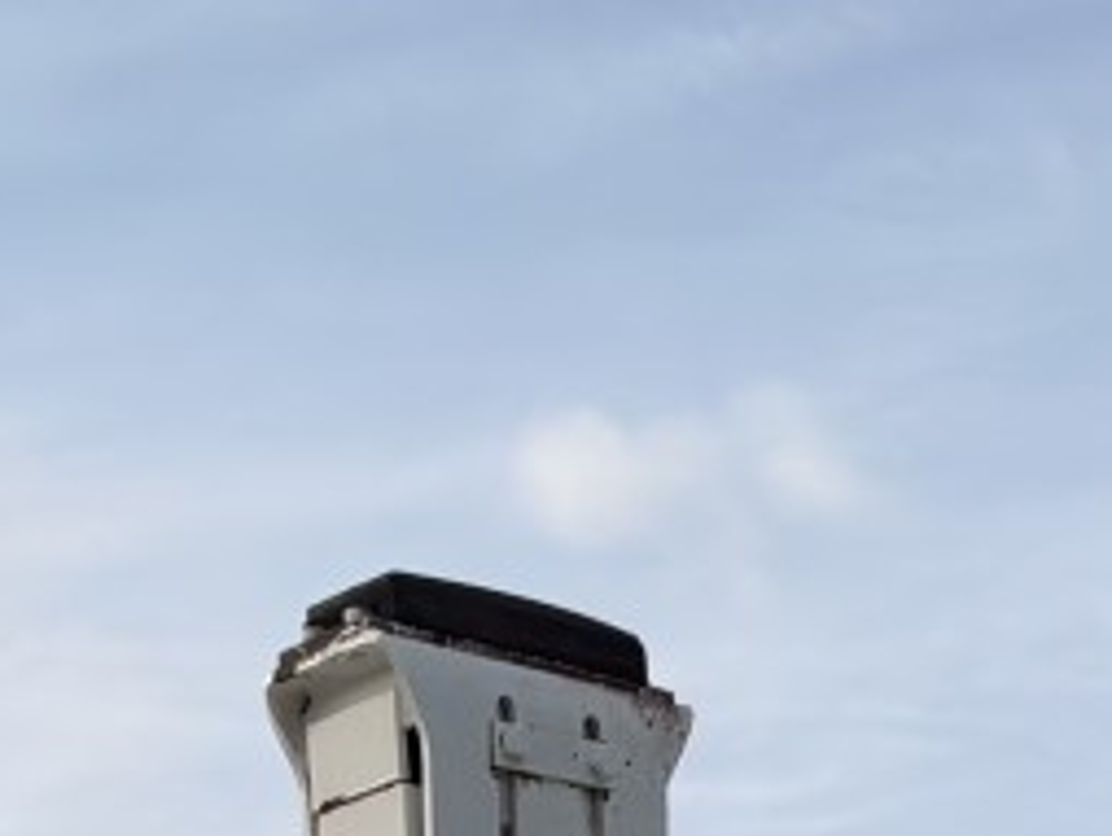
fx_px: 4373
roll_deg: +3.2
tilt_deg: -1.6
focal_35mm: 136
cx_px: 674
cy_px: 2329
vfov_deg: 9.2
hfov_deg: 14.5
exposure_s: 1/5208
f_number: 1.8
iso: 64
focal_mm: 6.93
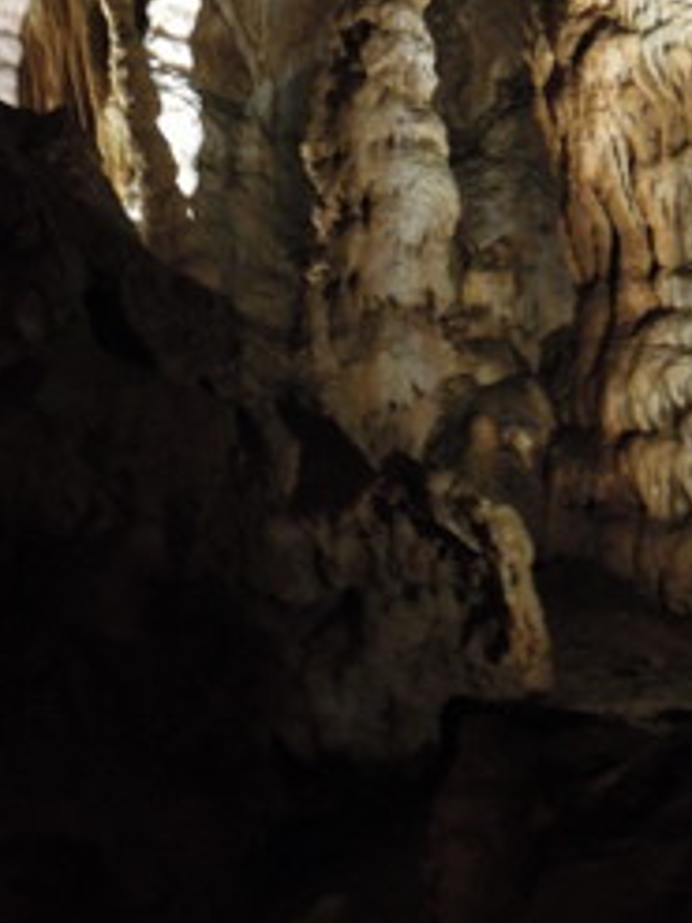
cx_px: 404
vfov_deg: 18.1
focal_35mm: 107
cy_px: 86
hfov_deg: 13.8
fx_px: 2854
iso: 800
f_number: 3.5
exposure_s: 1/6
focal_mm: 9.9
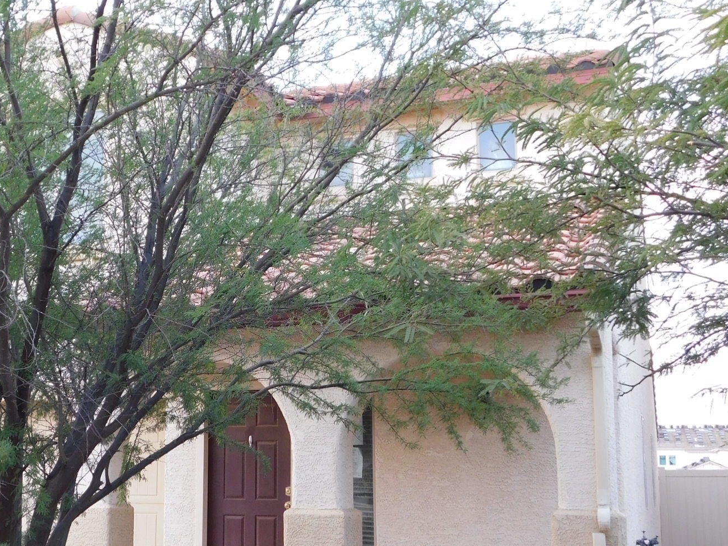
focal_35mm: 52
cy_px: 310
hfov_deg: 36.4
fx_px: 1093
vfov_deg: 28.0
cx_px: 234
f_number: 3.2
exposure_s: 1/30
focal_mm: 5.3
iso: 160
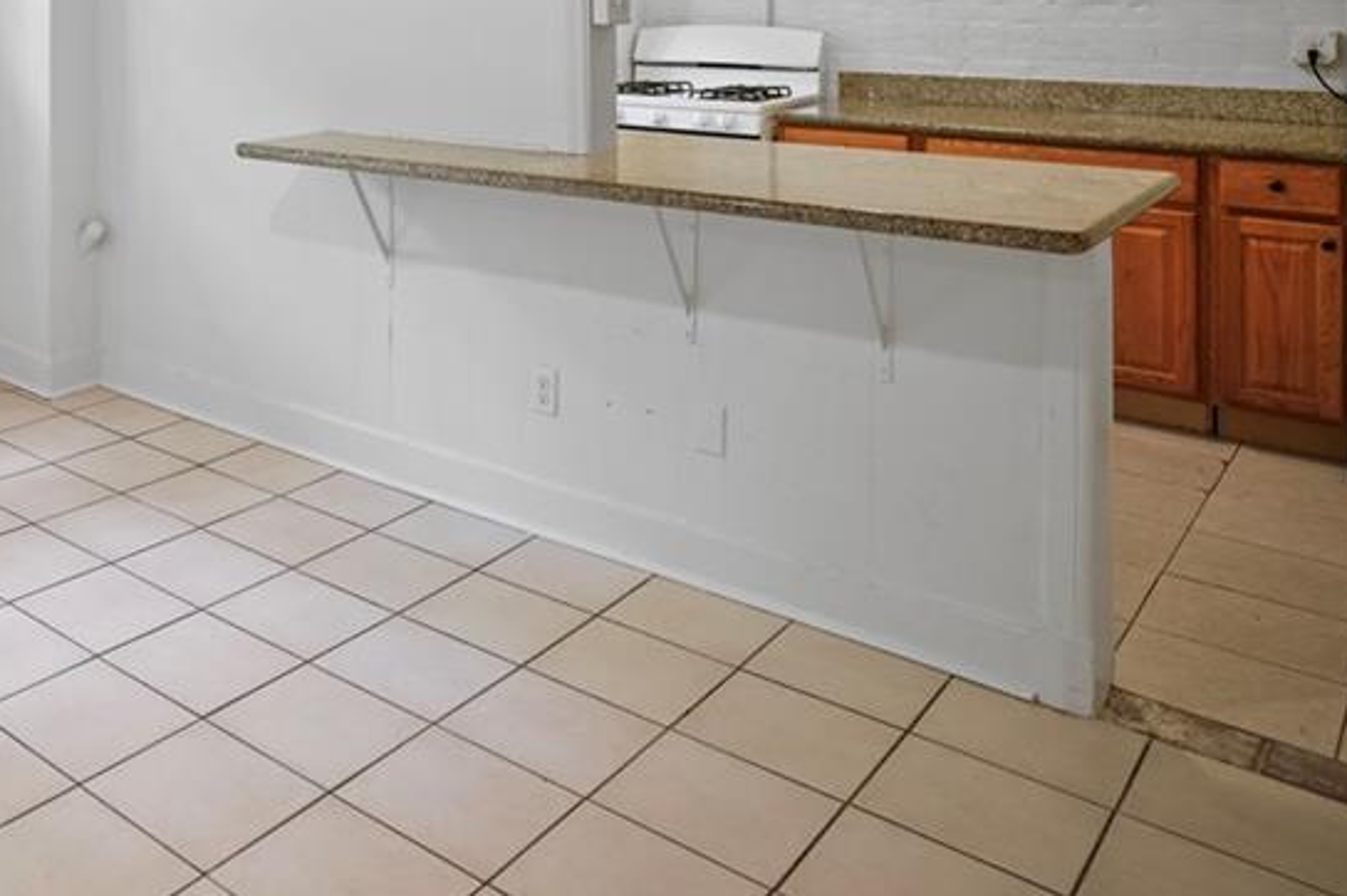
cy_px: 79
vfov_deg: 38.1
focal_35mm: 32
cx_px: 92
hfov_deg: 50.8
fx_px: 1197
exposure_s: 1/30
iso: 640
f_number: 2.8
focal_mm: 17
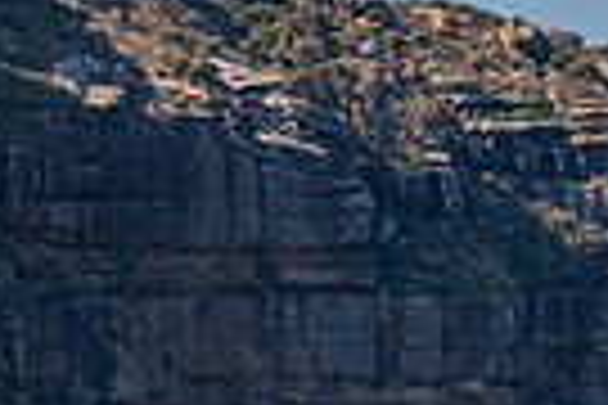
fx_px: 14506
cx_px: -162
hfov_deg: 2.4
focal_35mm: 859
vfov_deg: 1.6
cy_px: 718
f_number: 5.6
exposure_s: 1/800
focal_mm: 200
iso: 400
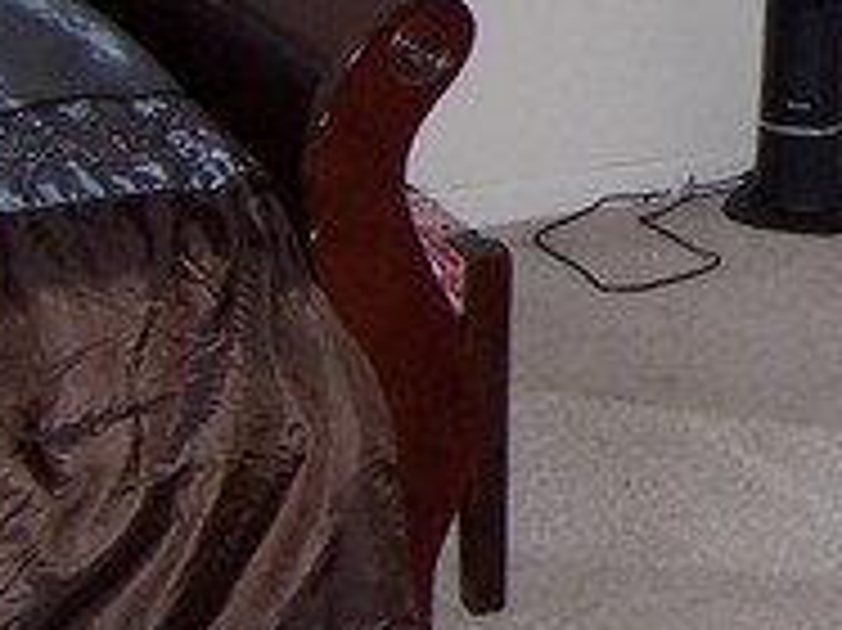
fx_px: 2747
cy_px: -108
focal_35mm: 113
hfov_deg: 16.5
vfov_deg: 12.8
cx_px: 1094
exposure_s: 1/60
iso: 140
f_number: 2.8
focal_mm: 5.5
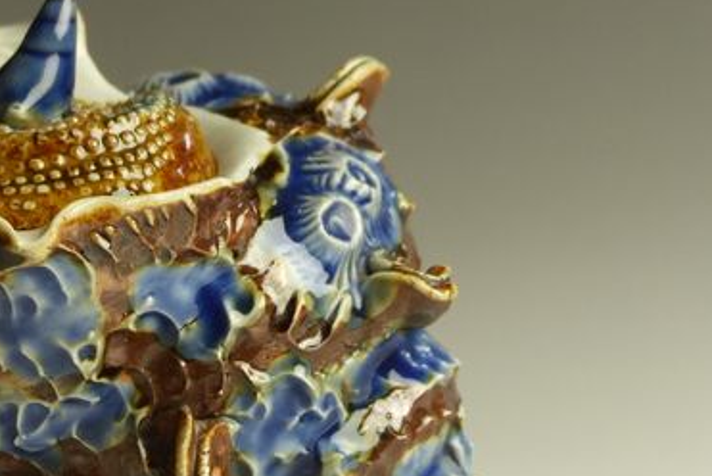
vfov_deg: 6.9
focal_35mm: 200
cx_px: 148
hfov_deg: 10.2
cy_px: 310
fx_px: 3959
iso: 200
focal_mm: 18.3
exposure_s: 1/80
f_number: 2.8
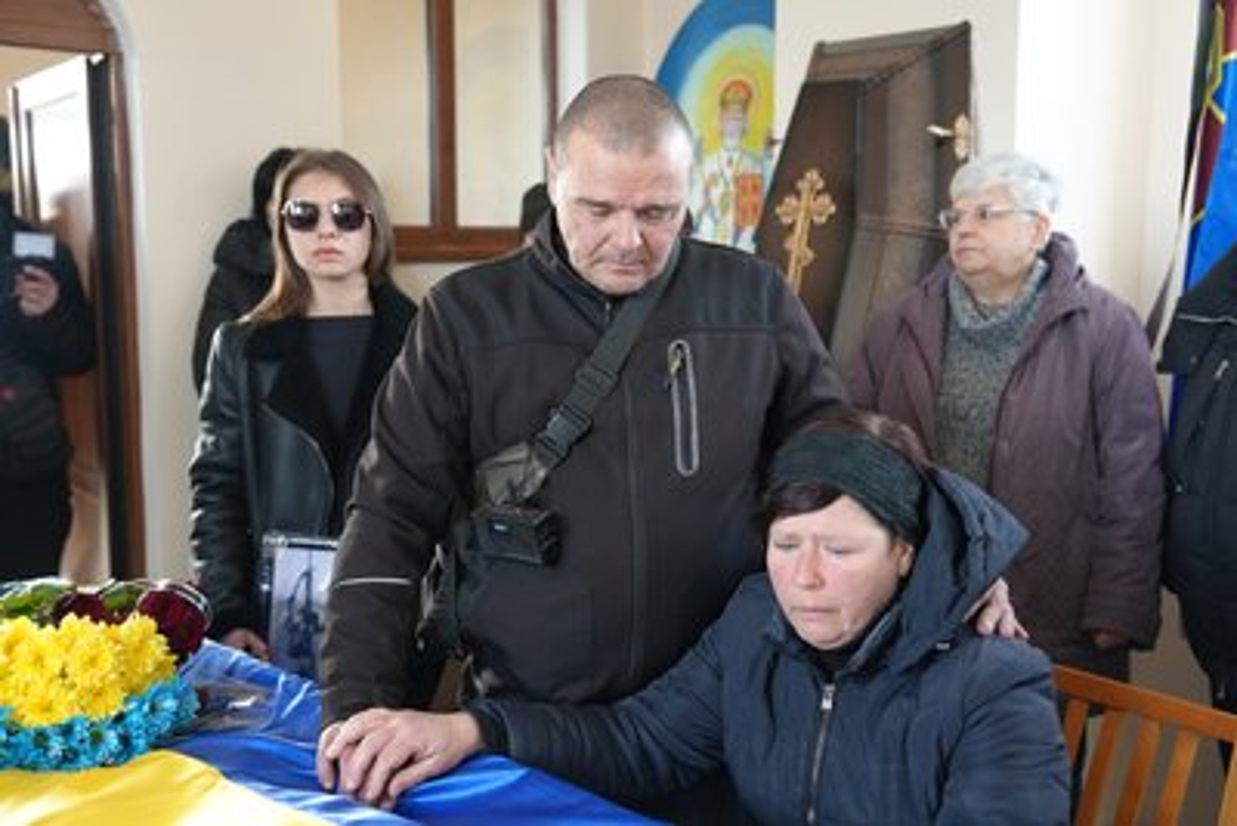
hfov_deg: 46.4
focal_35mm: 42
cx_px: 618
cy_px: 413
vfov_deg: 31.9
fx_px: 1444
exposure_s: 1/160
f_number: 4
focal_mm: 42
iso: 1600
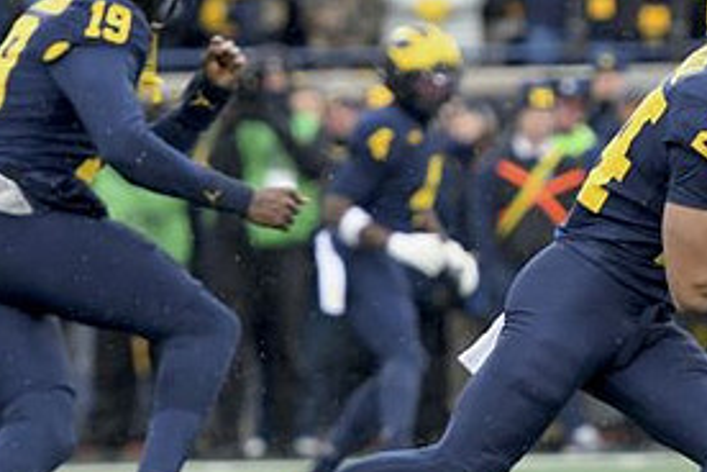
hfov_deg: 3.8
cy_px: 205
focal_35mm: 536
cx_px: 630
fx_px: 10526
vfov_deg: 2.6
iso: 800
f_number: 2.8
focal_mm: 170
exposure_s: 1/1000
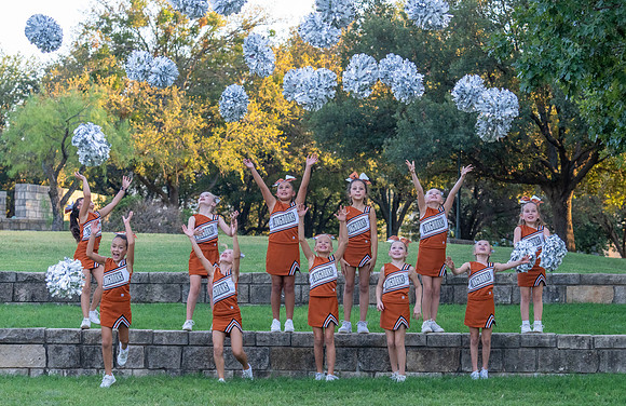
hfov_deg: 21.5
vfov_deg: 14.0
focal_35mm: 96
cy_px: 271
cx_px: 312
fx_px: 1651
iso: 1600
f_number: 4
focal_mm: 70
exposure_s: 1/1000
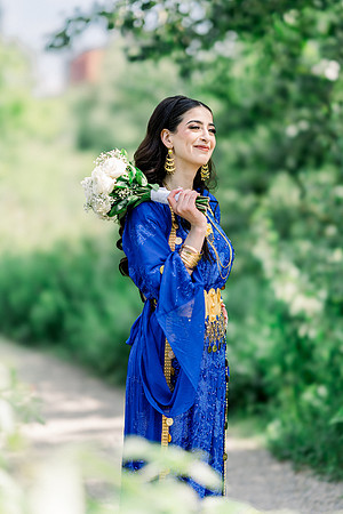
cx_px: 172
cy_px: 257
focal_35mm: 85
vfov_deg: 23.9
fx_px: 1215
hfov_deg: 16.1
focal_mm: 85
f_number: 1.4
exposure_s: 1/1250
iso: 100
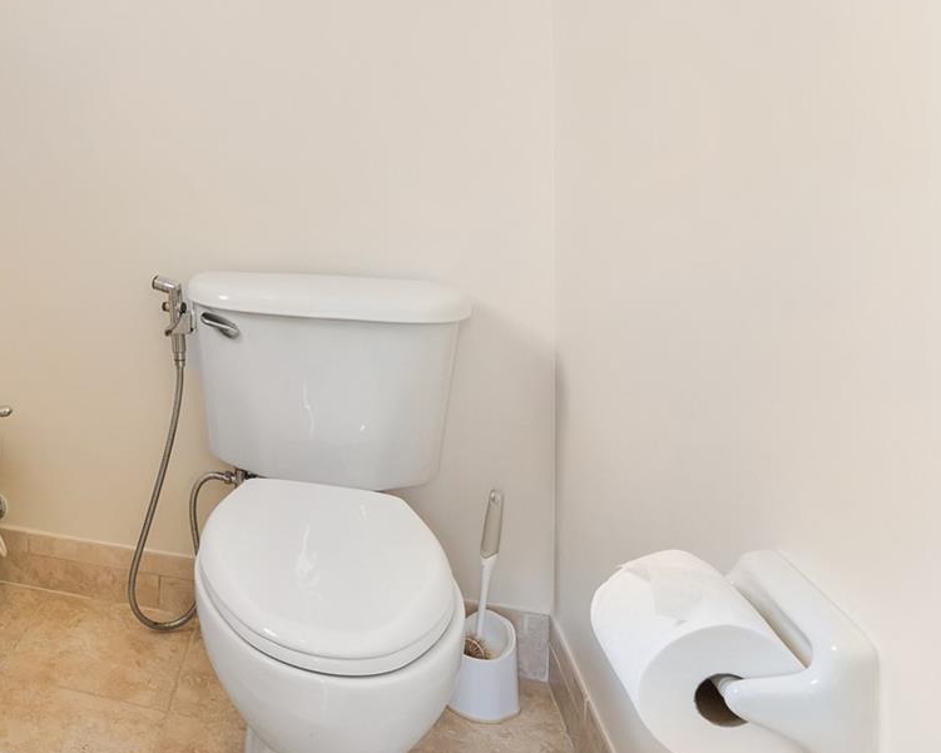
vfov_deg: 48.7
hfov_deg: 51.2
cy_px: 155
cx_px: 19
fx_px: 780
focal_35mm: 28
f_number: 8
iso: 2500
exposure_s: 1/30
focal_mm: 14
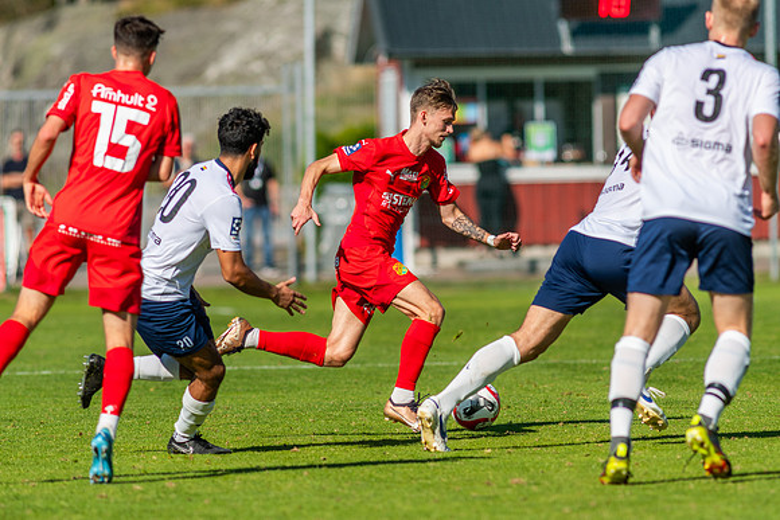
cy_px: 260
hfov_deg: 4.6
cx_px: 390
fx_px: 9752
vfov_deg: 3.1
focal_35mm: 450
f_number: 3.5
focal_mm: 300
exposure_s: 1/2000
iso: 100
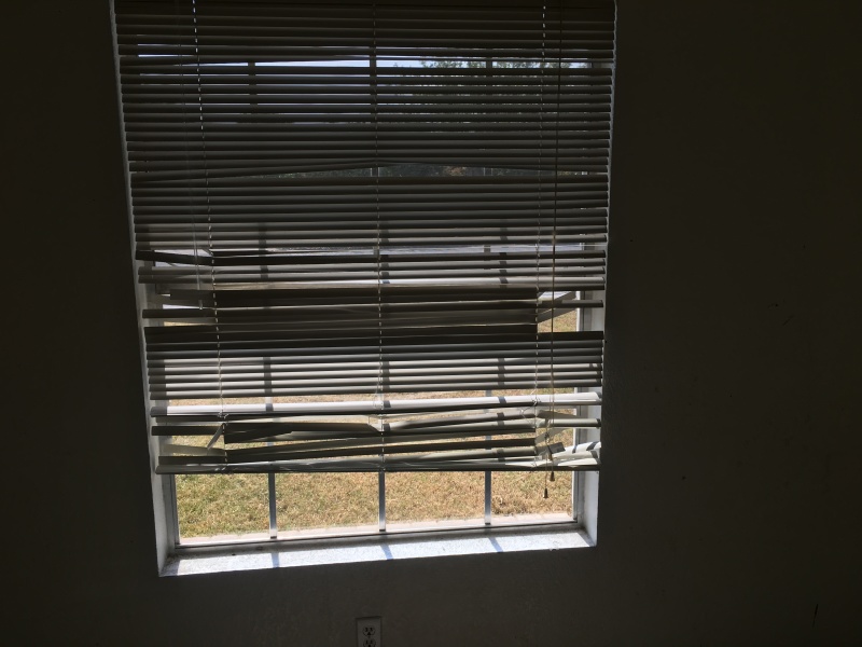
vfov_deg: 48.2
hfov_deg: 61.7
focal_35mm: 29
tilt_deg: -12.1
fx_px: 722
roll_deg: +0.5
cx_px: 431
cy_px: 324
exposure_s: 1/693
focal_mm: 4.15
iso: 25
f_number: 2.2
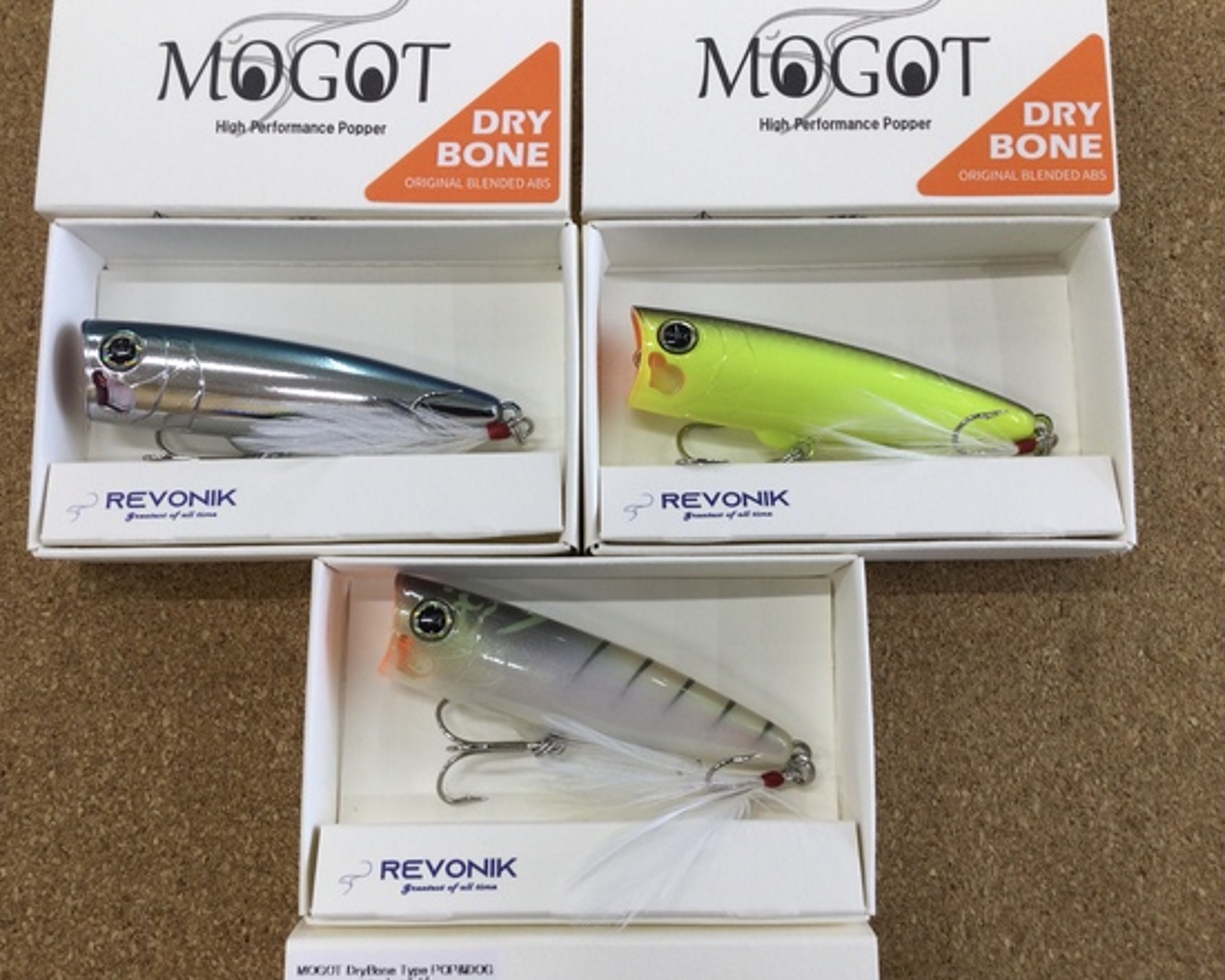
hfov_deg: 54.2
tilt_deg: -80.7
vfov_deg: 44.5
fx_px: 1196
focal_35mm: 33
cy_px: 497
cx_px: 588
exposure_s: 1/60
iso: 32
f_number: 2.4
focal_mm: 3.3
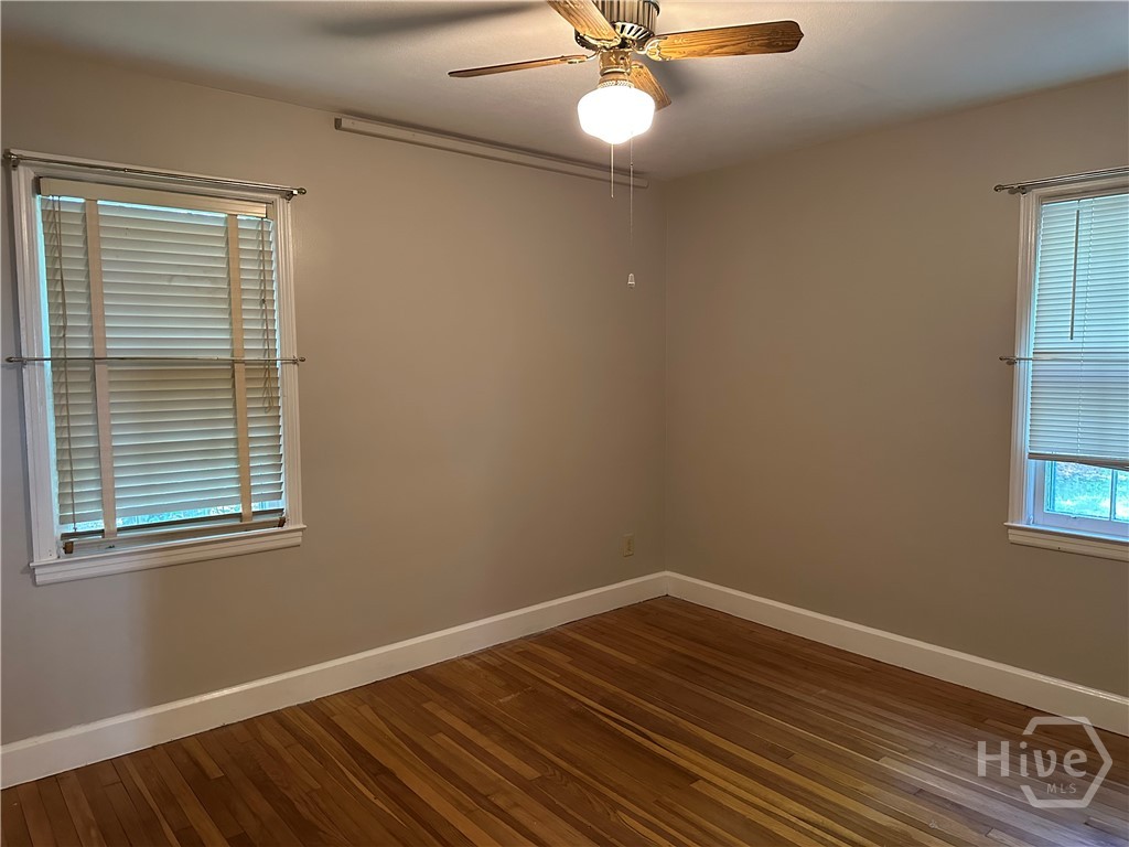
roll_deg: +0.6
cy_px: 424
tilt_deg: -3.3
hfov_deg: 71.6
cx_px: 564
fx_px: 783
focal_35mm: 24
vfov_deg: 56.8
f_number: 1.78
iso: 640
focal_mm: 6.86
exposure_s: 1/60
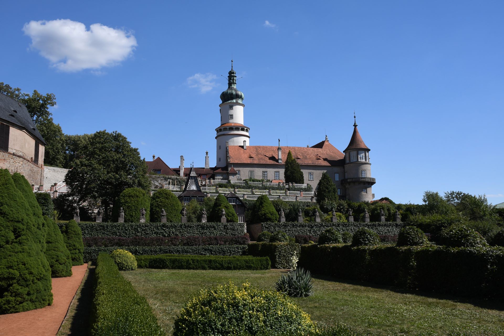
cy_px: 168
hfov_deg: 57.2
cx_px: 252
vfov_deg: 40.0
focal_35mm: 33
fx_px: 462
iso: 100
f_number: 11
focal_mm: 22
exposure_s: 1/80
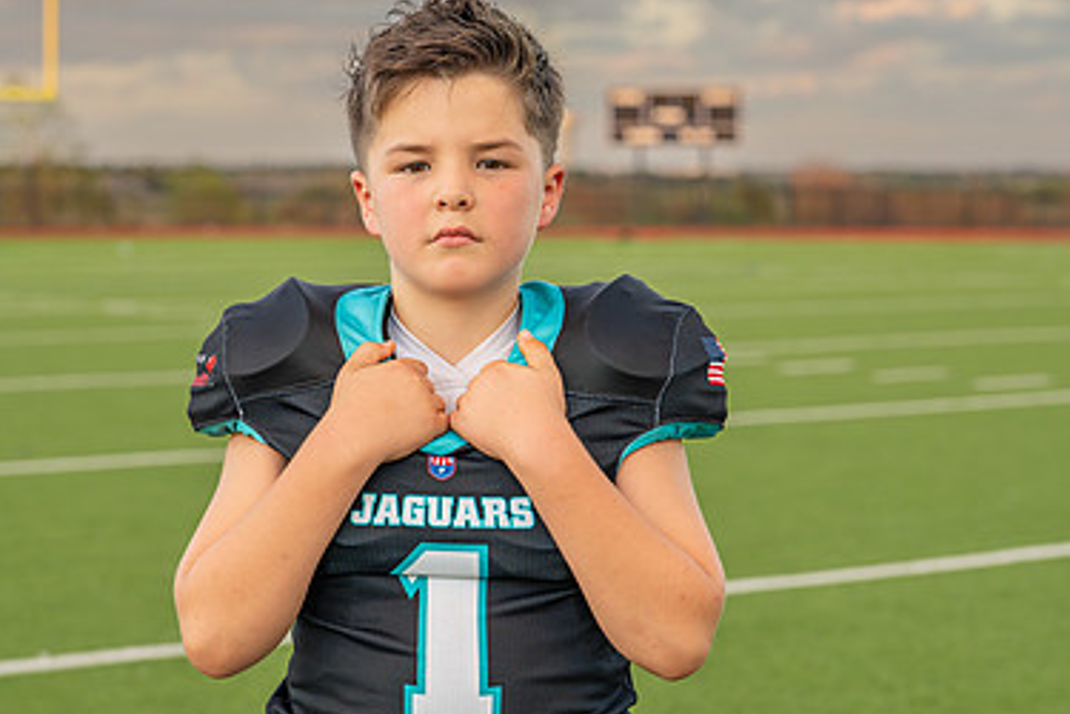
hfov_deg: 21.9
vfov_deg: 14.7
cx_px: 499
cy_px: 378
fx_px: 2764
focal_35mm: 93
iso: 250
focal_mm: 50
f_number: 3.2
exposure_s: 1/400
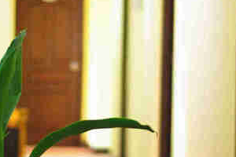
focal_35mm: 180
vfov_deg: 7.6
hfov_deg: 11.4
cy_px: 96
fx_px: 1180
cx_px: 109
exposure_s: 1/40
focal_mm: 50
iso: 320
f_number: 1.8
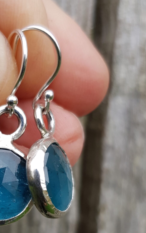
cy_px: 129
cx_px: 17
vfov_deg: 44.3
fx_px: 286
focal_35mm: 45
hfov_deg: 27.6
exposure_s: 1/120
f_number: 1.7
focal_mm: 4.3
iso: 64
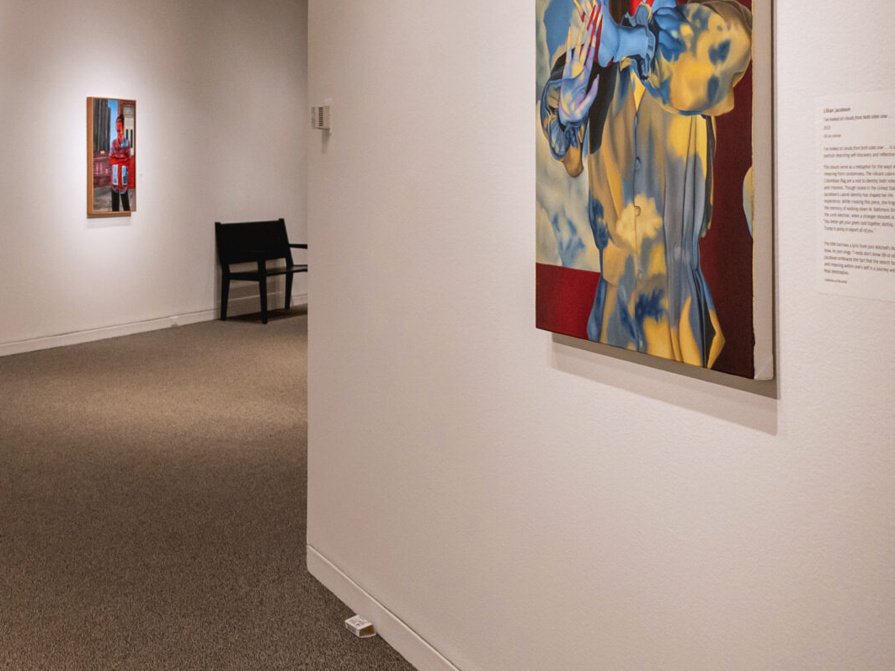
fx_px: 1293
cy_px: 158
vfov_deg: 28.6
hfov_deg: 35.5
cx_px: 58
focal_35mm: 50
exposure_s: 1/40
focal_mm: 18
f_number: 5
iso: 800
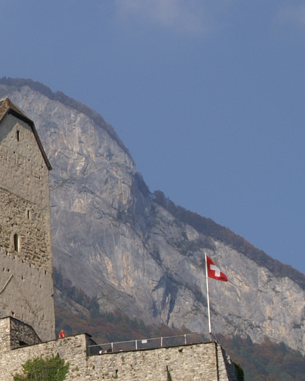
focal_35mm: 202
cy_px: 172
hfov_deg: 7.4
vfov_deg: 9.5
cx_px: -213
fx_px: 2285
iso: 100
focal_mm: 45
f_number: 13
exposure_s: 1/160
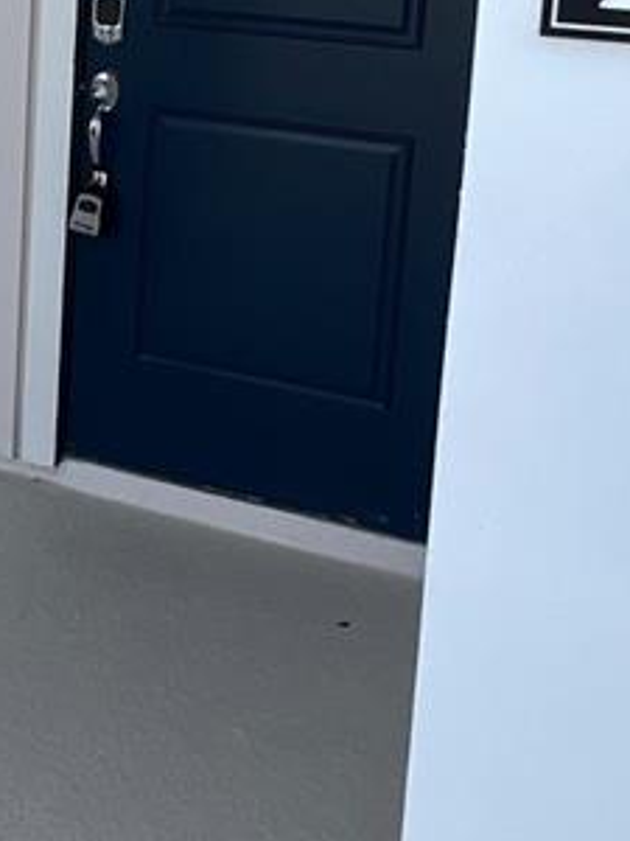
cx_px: -8
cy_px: 59
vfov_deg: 34.4
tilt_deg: -8.8
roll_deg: -2.0
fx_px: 1262
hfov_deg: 26.5
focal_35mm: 52
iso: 32
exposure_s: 1/481
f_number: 1.8
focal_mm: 1.57
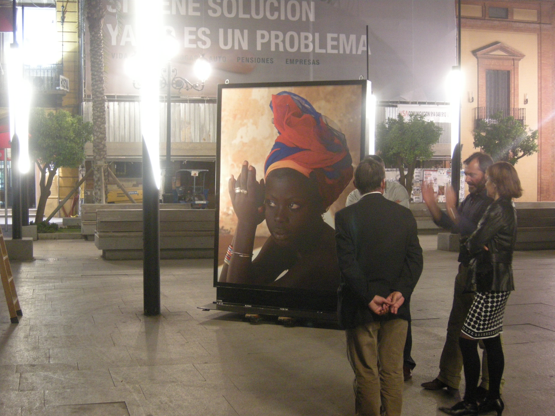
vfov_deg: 30.9
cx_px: 278
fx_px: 754
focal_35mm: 47
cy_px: 208
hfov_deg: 40.4
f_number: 3.1
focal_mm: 10.1
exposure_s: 1/8
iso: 545
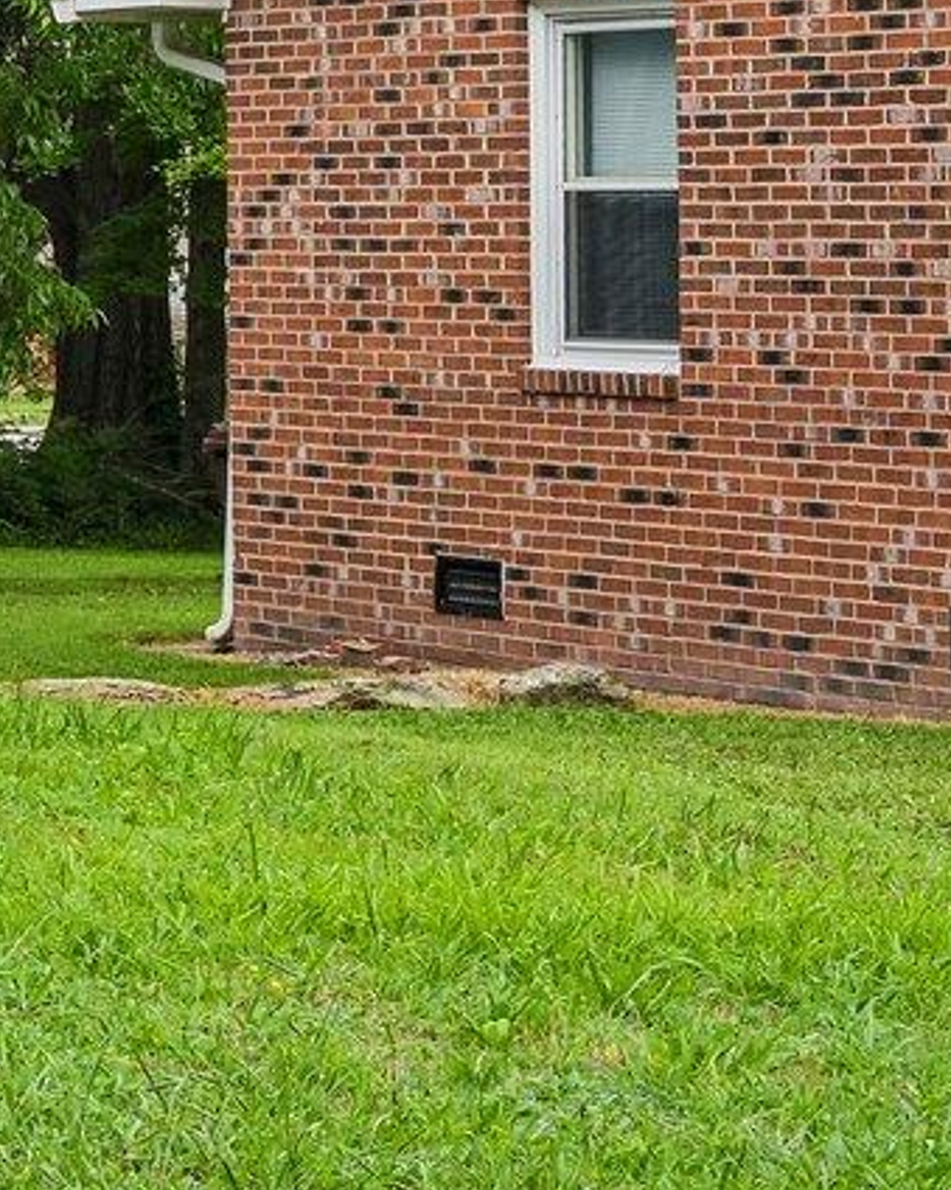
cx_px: -1854
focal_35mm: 136
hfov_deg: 9.2
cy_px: -596
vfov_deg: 13.4
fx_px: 4787
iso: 100
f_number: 8
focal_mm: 30
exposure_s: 1/60
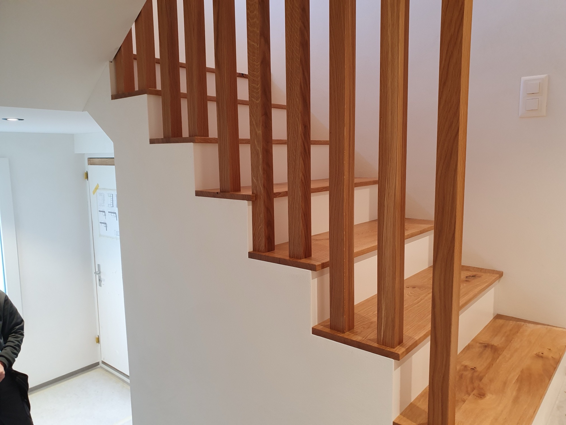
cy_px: 212
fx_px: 425
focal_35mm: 26
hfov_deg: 67.3
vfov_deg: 53.1
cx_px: 283
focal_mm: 4.32
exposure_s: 1/50
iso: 200
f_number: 2.4
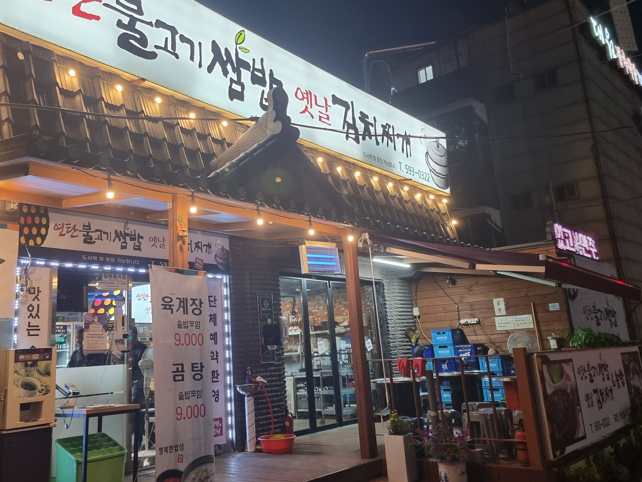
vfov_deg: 41.7
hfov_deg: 53.7
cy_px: 200
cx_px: 273
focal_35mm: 34
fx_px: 631
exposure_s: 1/60
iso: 160
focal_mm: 6.7
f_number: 1.8
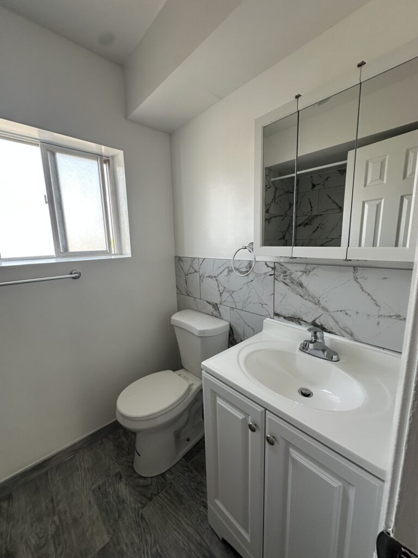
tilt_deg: -10.7
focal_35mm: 14
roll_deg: +1.2
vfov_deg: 102.1
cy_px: 279
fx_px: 225
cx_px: 209
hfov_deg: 85.7
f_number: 2.2
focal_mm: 2.22
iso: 80
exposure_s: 1/99
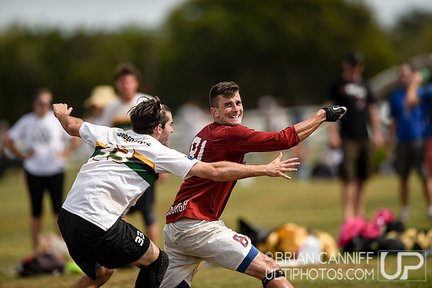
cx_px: 216
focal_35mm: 403
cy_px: 144
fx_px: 4838
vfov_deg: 3.4
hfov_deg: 5.1
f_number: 2.8
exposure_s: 1/3200
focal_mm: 400
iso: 160
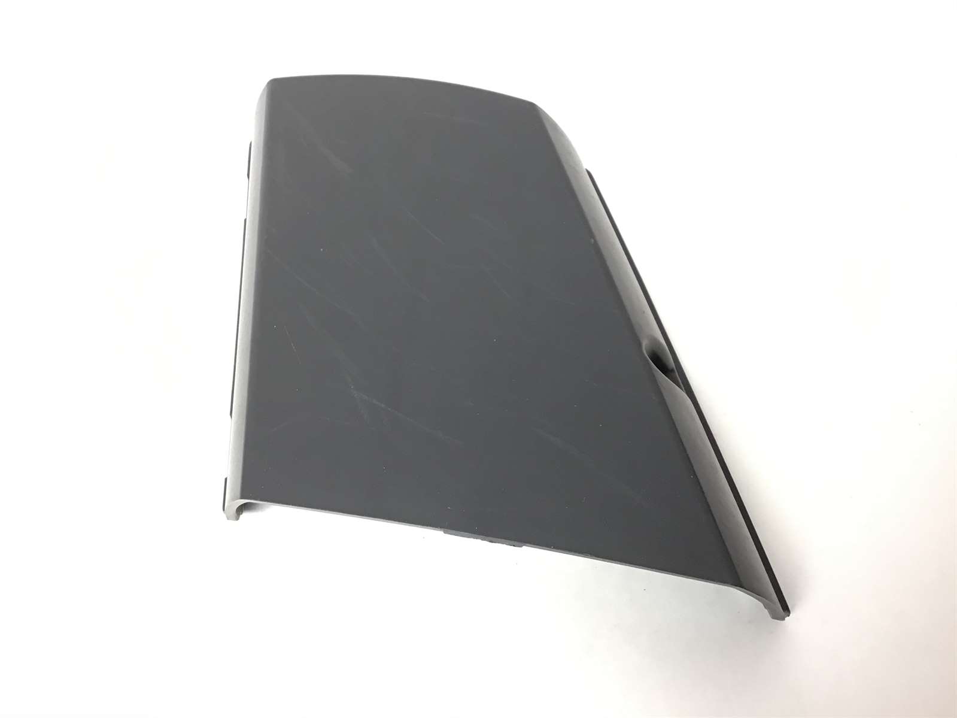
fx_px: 857
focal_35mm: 31
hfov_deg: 58.4
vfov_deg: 45.4
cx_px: 478
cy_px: 359
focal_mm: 3.3
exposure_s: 1/30
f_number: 2.4
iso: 80
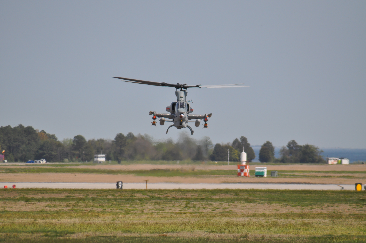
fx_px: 4569
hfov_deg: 4.6
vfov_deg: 3.0
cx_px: 183
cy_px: 122
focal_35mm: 450
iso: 320
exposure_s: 1/2000
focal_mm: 300
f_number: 6.3
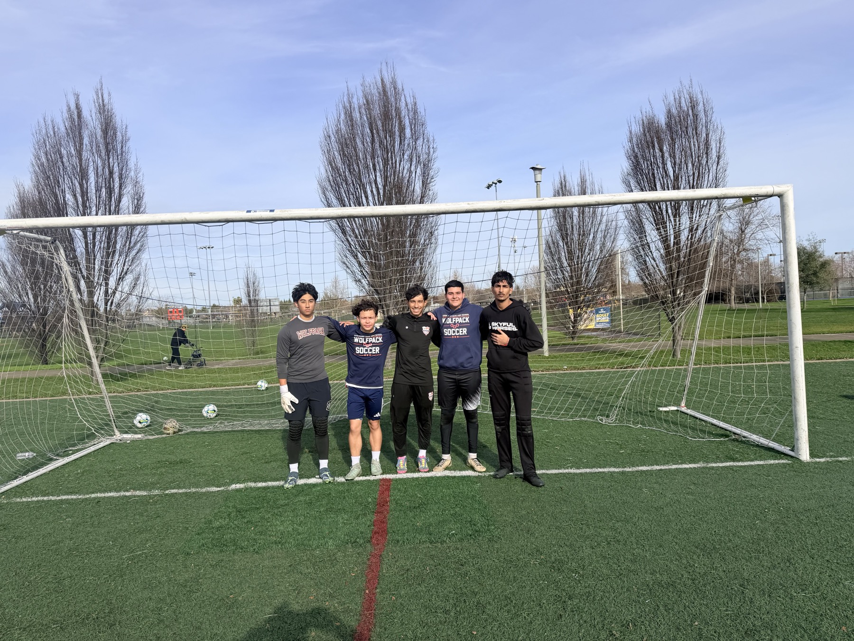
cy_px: 320
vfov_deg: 56.8
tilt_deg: -1.9
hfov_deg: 71.6
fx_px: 592
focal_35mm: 24
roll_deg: +2.4
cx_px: 427
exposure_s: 1/4975
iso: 80
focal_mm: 6.76
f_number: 1.78
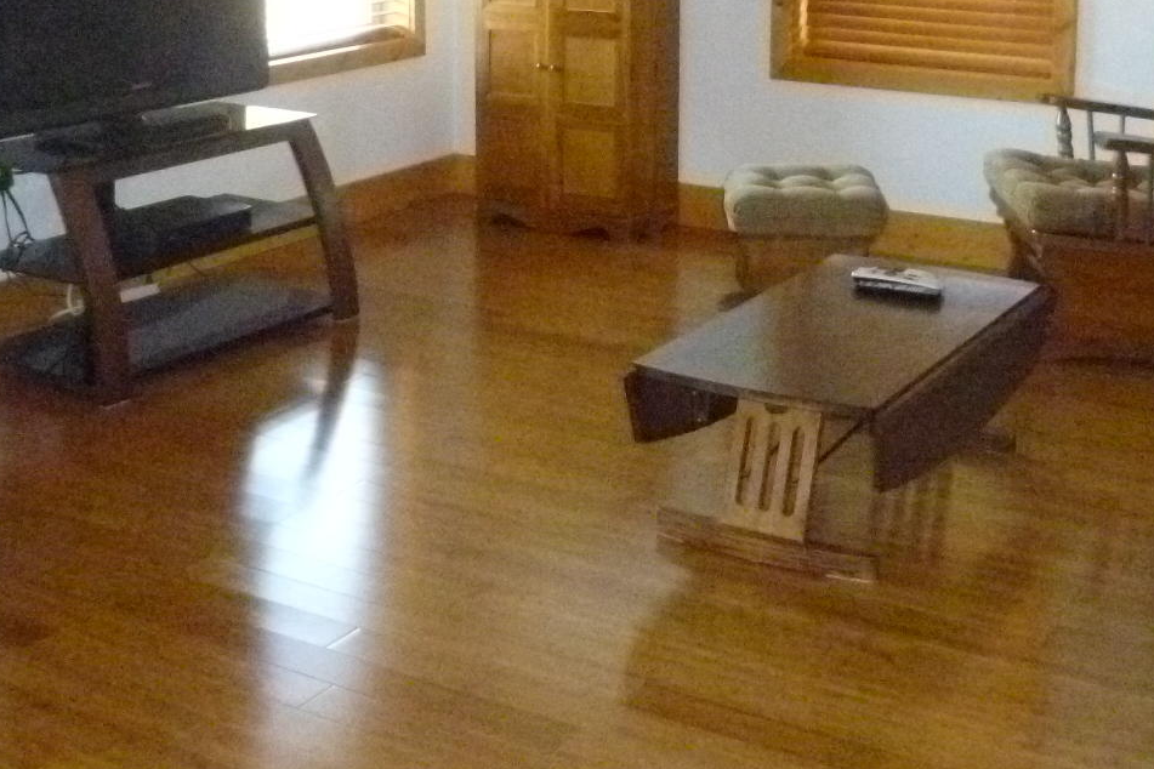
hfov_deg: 35.6
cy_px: 15
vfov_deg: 23.3
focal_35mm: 56
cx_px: 589
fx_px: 1795
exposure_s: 1/60
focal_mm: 4.5
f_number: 3.1
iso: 1000
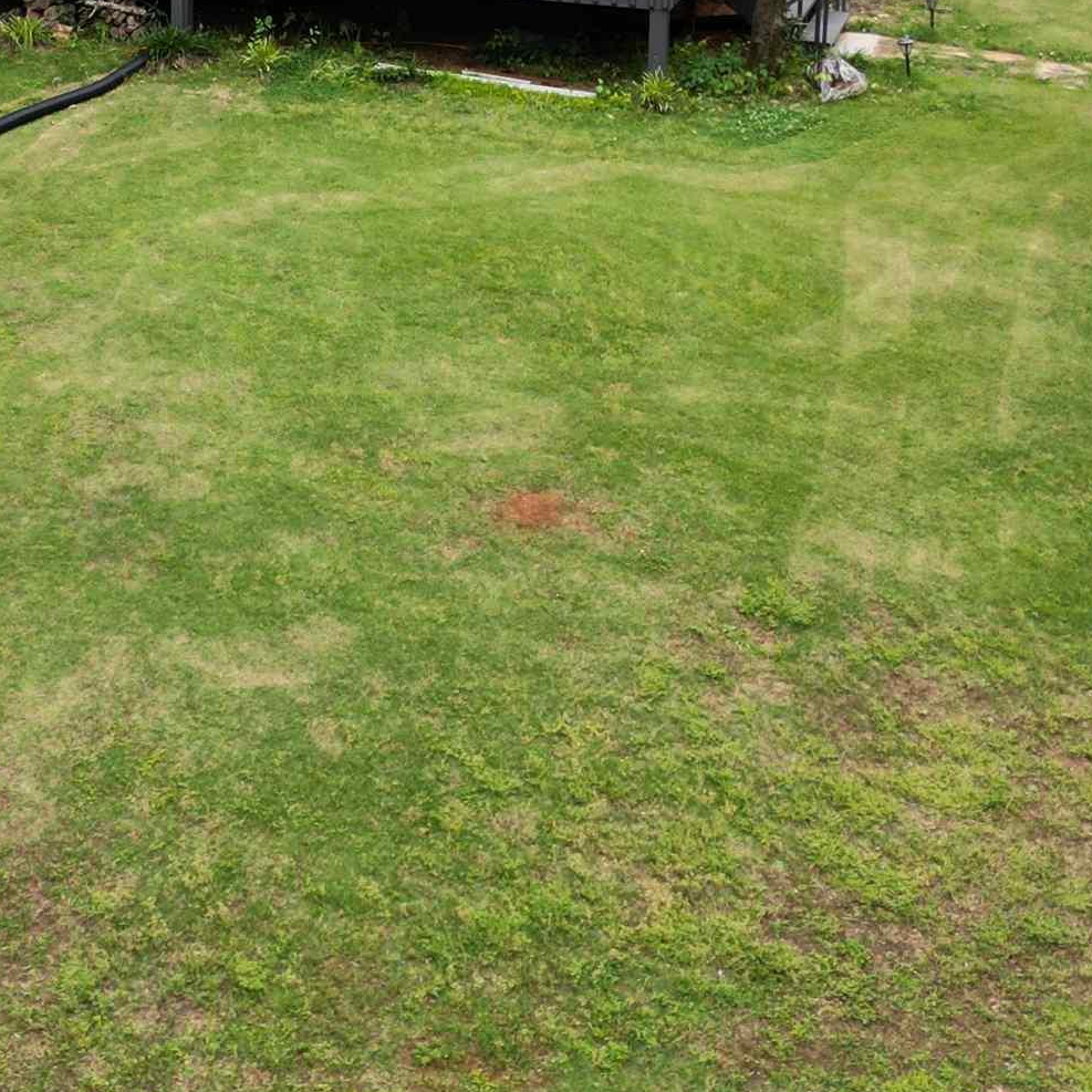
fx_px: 2356
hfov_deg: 25.5
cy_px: -171
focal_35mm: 66
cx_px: 167
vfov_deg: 24.0
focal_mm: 6.72
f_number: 1.7
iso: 100
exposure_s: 1/1250
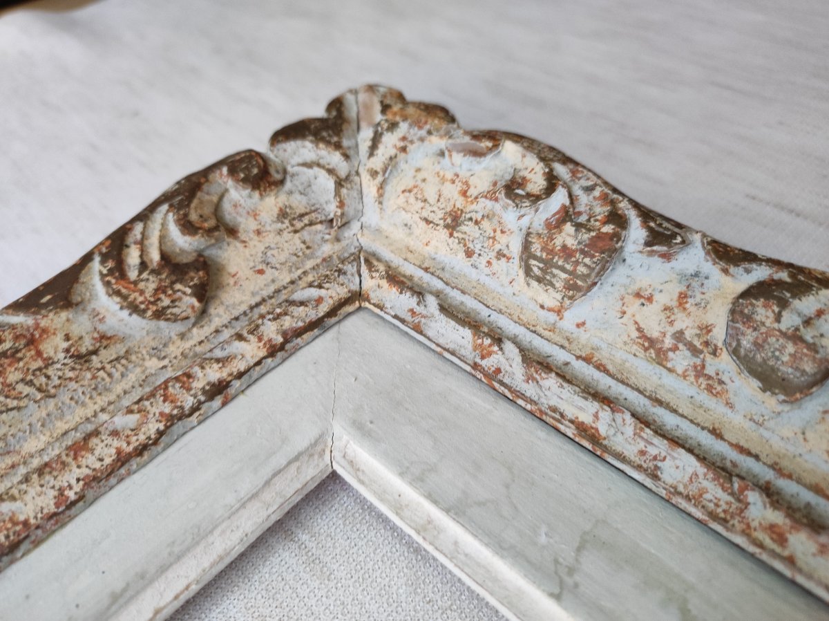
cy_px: 310
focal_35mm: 25
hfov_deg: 69.4
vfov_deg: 54.8
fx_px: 598
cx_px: 414
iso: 603
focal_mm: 4.7
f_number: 1.79
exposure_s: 1/50
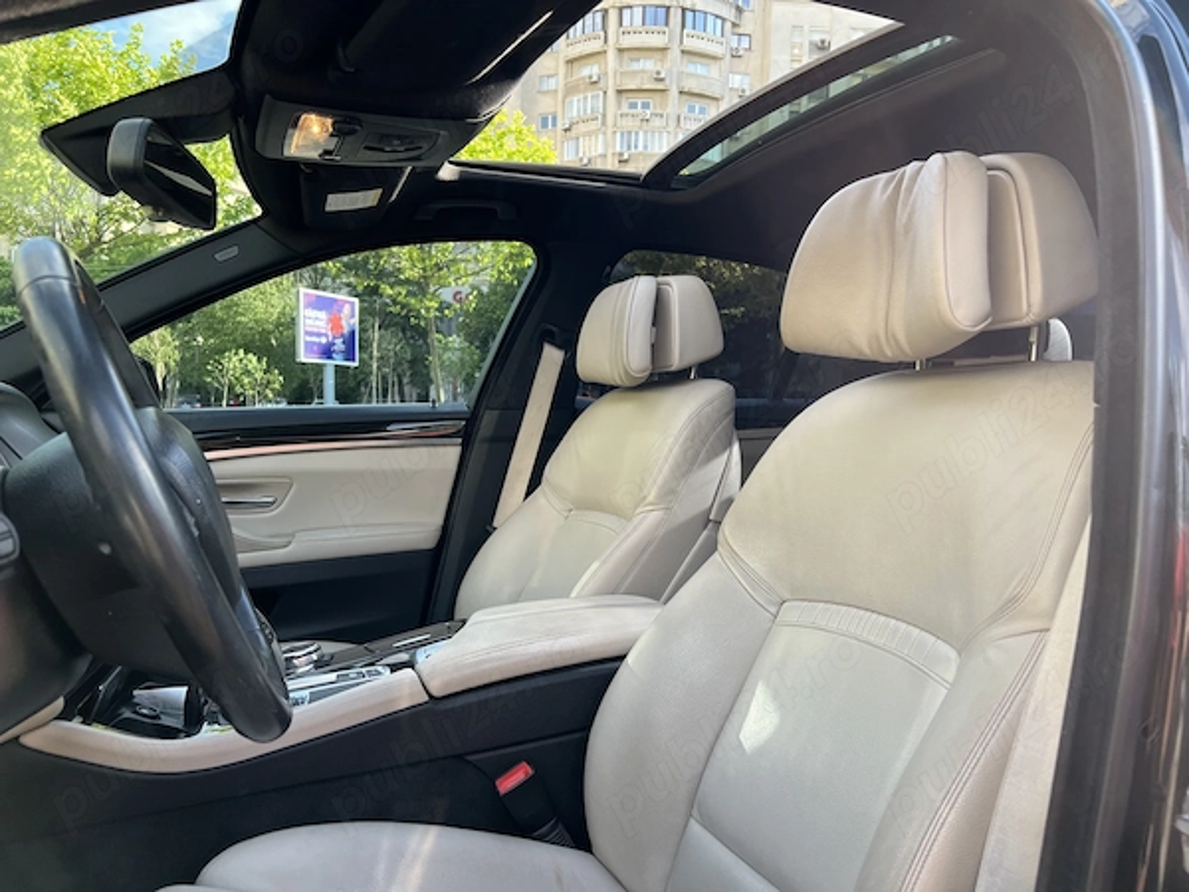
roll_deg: -1.1
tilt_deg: -2.7
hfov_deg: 67.3
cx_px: 594
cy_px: 446
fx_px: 893
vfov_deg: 53.1
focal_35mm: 26
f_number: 1.5
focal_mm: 5.7
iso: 50
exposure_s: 1/371
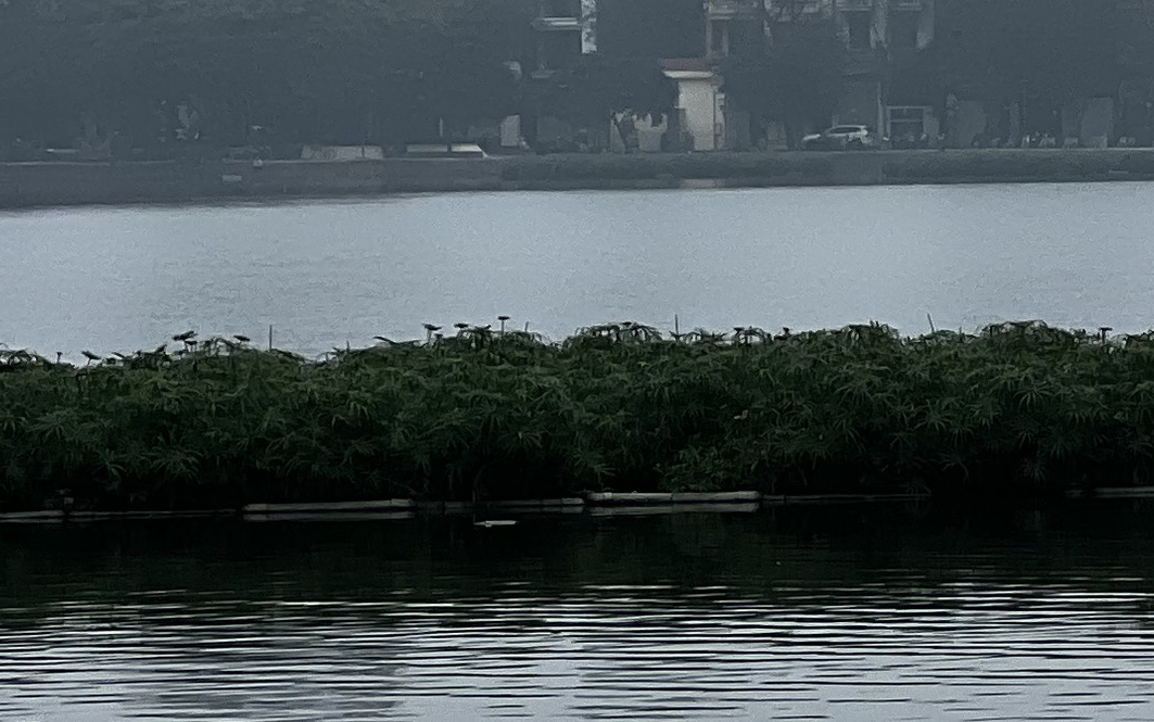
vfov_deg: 4.3
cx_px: 1941
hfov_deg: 6.7
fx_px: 9658
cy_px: 213
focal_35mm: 307
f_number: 2.8
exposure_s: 1/401
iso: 32
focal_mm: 9
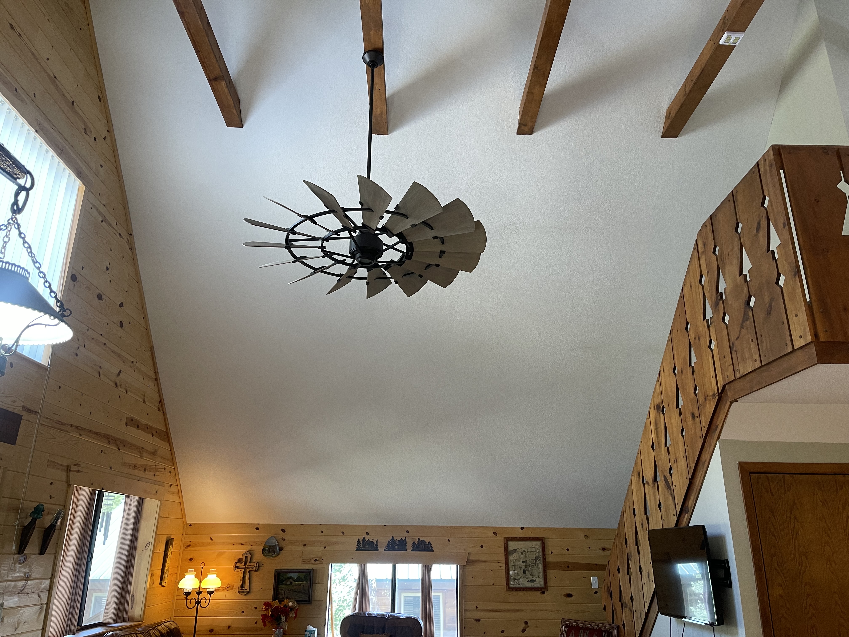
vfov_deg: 53.1
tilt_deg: +18.7
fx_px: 638
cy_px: 318
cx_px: 424
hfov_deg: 67.3
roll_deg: -0.4
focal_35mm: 26
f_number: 1.6
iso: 100
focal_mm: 5.1
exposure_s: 1/60
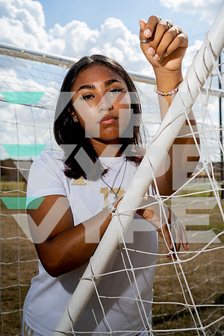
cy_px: 168
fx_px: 513
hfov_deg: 24.6
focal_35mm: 55
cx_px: 112
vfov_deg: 36.2
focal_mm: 55
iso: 50
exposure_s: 1/250
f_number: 7.1
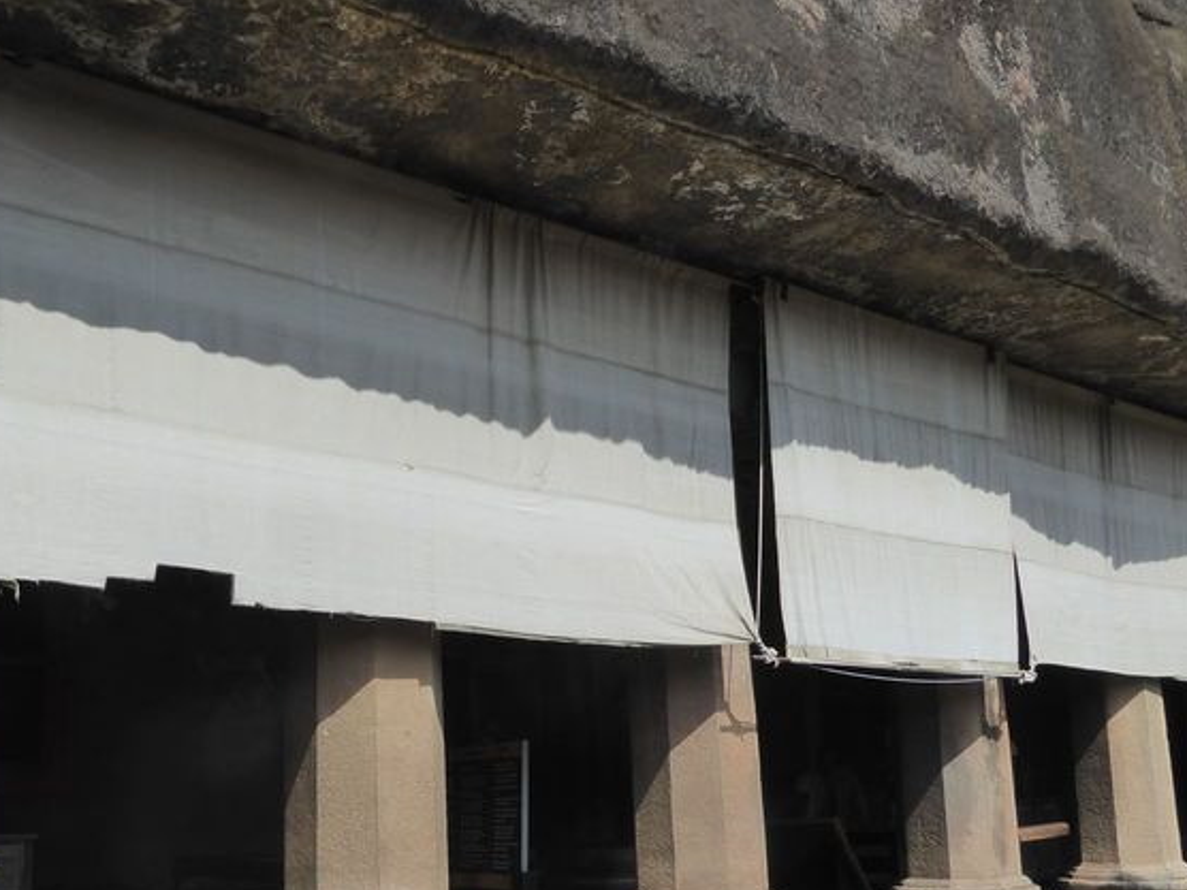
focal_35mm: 36
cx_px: 448
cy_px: 636
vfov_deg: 38.9
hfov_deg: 50.9
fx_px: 1234
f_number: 5
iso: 160
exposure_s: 1/640
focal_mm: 4.3
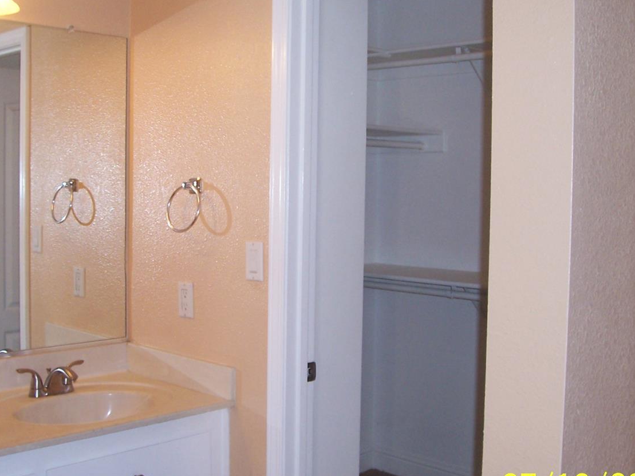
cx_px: 299
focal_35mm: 46
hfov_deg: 41.2
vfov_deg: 31.5
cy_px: 245
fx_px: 844
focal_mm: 5.6
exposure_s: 1/60
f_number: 2.7
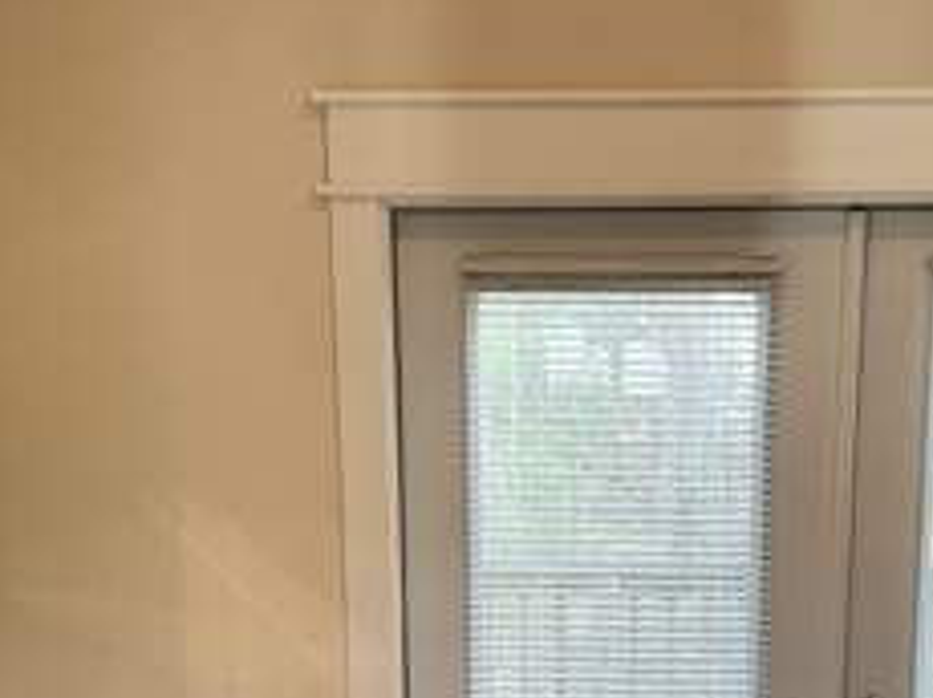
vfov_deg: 27.8
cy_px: 647
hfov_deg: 38.0
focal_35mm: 50
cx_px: 576
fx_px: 1346
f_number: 1.78
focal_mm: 6.86
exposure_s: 1/120
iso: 160
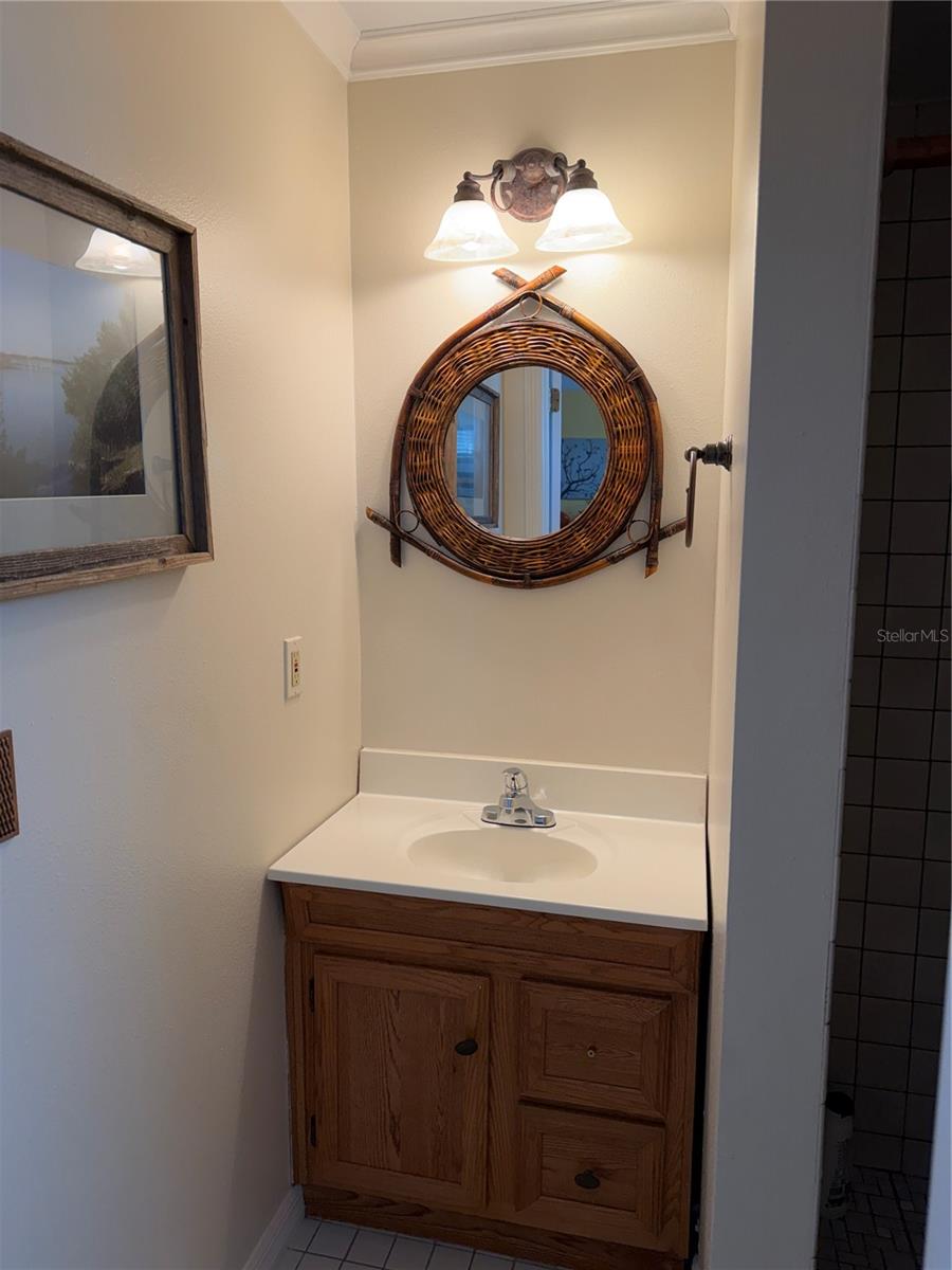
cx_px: 476
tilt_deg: -7.8
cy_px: 635
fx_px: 880
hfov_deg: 56.8
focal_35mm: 24
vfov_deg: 71.6
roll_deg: +0.6
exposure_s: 1/120
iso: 160
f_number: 1.78
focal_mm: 6.76
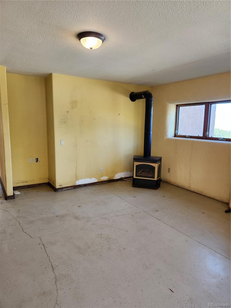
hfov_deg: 58.9
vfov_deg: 73.9
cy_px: 154
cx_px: 116
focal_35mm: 23
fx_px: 205
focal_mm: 5.4
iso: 250
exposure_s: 1/120
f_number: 1.8
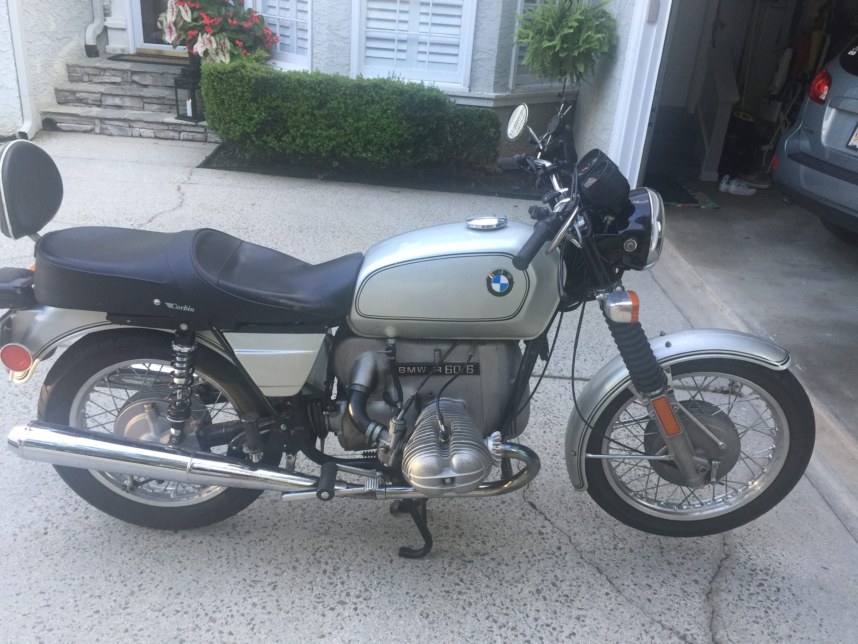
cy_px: 322
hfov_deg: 61.7
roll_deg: -5.6
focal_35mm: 29
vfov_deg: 48.2
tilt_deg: -23.5
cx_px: 429
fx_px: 719
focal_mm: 4.15
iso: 32
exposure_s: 1/40
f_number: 2.2
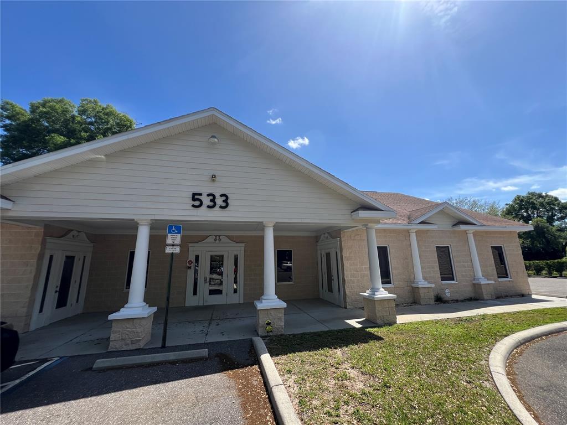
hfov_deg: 106.2
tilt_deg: +11.3
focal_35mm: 13
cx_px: 284
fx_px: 213
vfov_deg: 89.9
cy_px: 212
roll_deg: +1.3
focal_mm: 1.57
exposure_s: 1/1054
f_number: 1.8
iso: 32
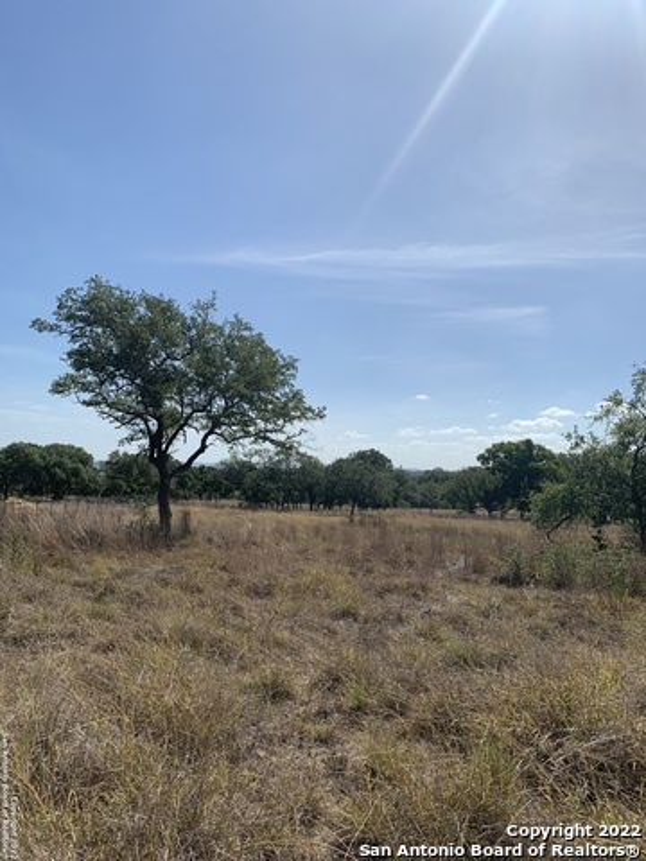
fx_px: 647
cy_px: 430
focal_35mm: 26
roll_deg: -2.5
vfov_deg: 67.3
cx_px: 323
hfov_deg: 53.1
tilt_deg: +6.2
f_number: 1.8
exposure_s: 1/4673
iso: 25
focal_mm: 4.25
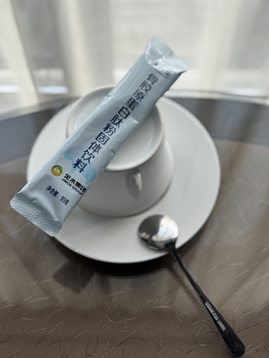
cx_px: 134
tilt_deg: -64.0
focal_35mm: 48
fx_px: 497
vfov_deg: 39.7
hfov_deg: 30.3
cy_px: 179
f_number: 1.78
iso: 100
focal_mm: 6.76
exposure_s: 1/121
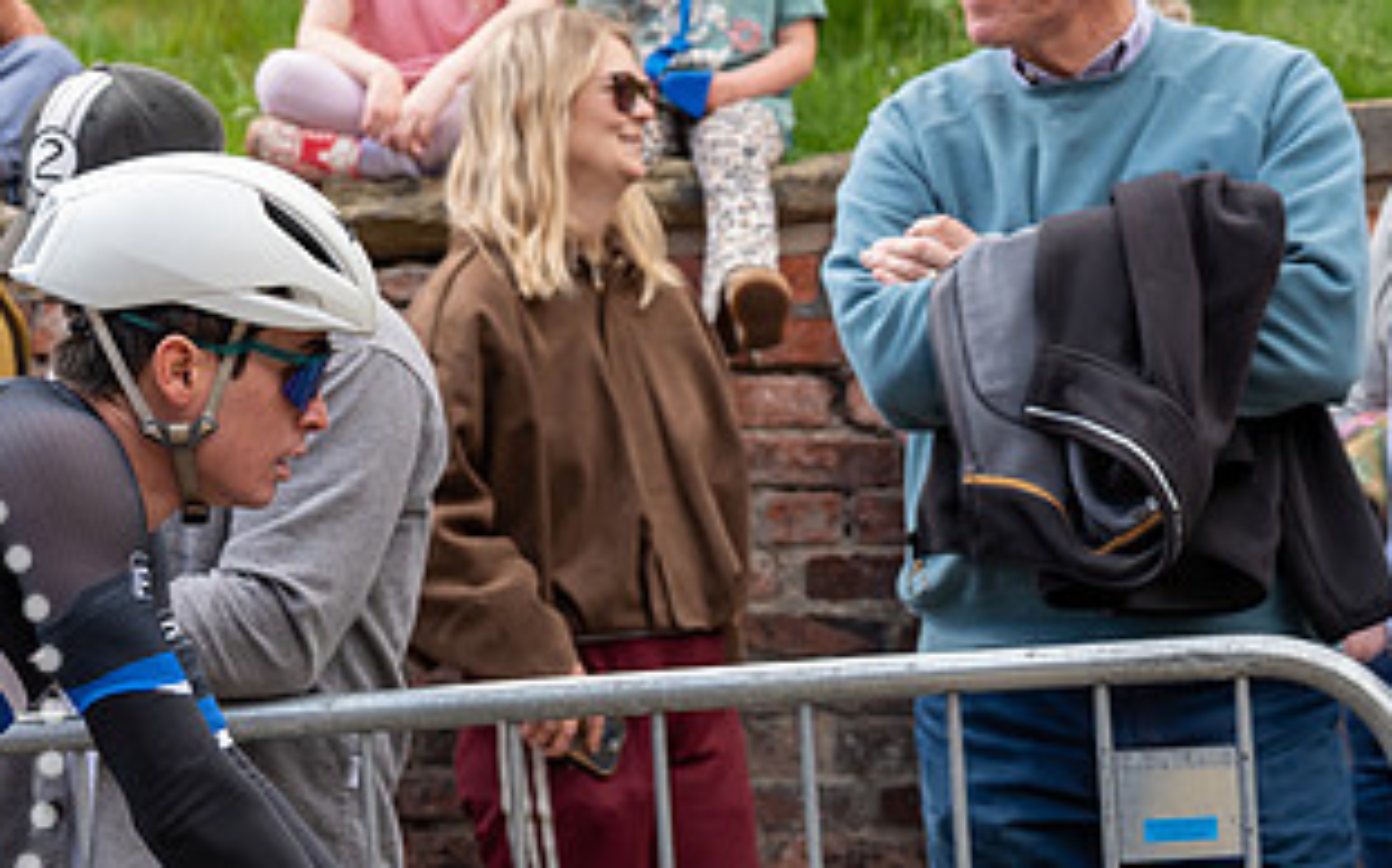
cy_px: 490
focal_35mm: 133
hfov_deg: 15.6
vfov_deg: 9.8
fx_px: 5043
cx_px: 340
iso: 1000
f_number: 5
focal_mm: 70
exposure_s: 1/1000
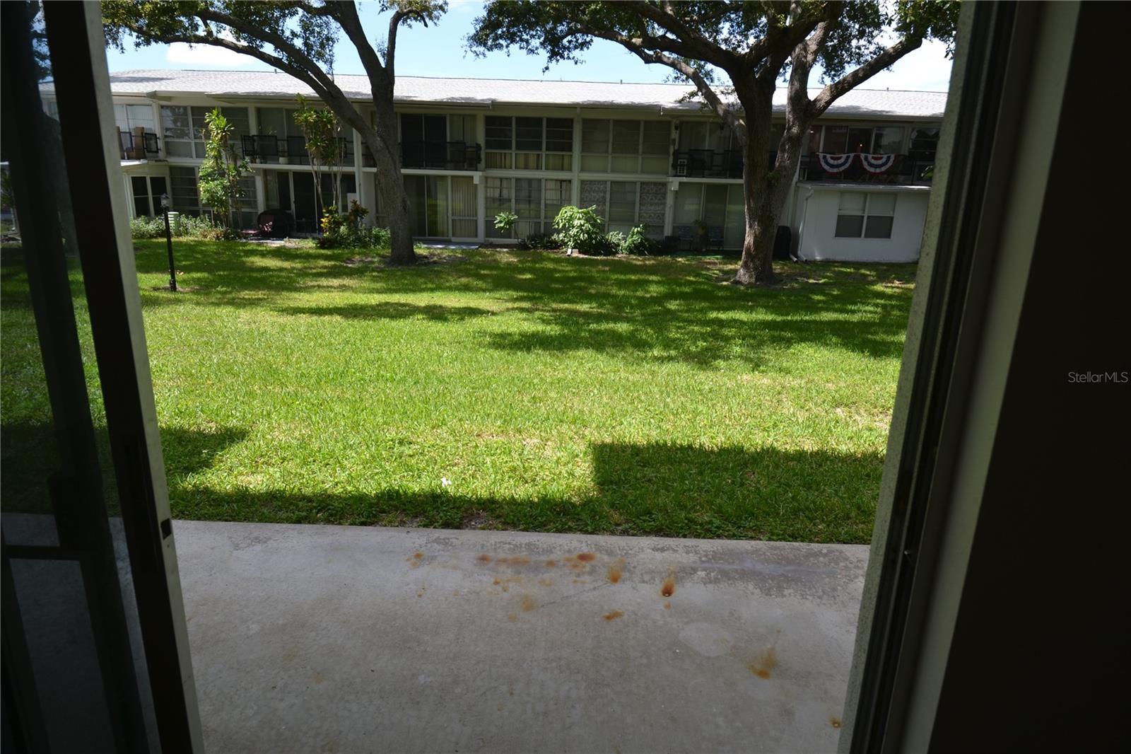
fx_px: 660
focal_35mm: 21
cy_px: 377
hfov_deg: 81.2
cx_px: 566
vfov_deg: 59.5
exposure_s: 1/160
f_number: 6.3
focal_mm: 14
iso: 100
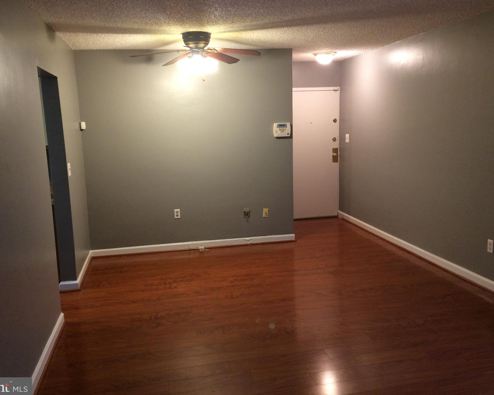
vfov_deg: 47.1
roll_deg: +1.9
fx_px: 453
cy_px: 196
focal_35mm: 31
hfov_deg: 57.2
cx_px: 236
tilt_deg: -12.9
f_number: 2.2
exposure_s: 1/30
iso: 160
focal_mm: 4.15
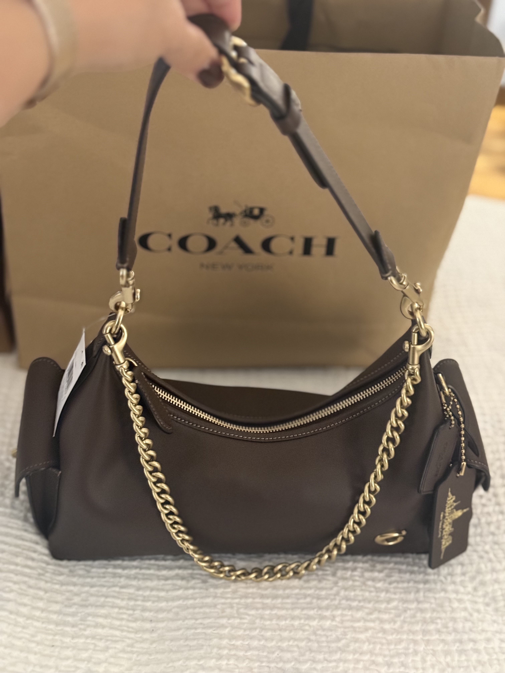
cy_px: 336
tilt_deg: -37.2
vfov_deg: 39.7
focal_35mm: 48
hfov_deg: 30.3
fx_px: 934
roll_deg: -3.6
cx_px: 252
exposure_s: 1/24
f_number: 1.78
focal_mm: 6.76
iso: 640
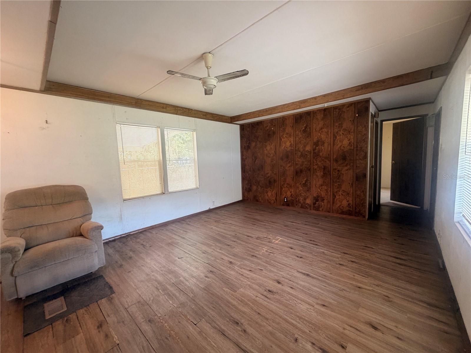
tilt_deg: -5.7
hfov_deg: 102.1
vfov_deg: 85.7
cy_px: 176
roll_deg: +2.2
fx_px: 190
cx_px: 236
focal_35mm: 14
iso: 200
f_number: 2.2
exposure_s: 1/60
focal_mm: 2.22
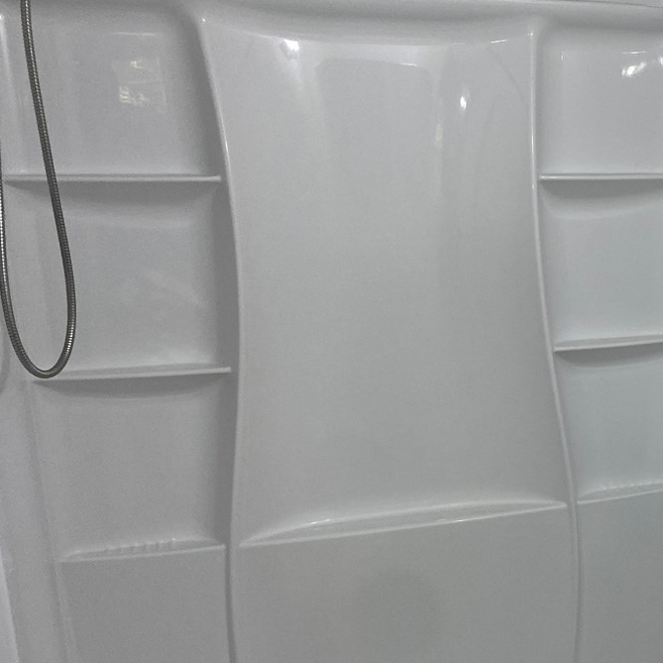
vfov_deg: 30.7
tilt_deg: -17.3
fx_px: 1192
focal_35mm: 55
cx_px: 738
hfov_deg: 28.2
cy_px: 481
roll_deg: +0.2
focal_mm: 4.25
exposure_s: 1/120
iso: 80
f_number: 1.8
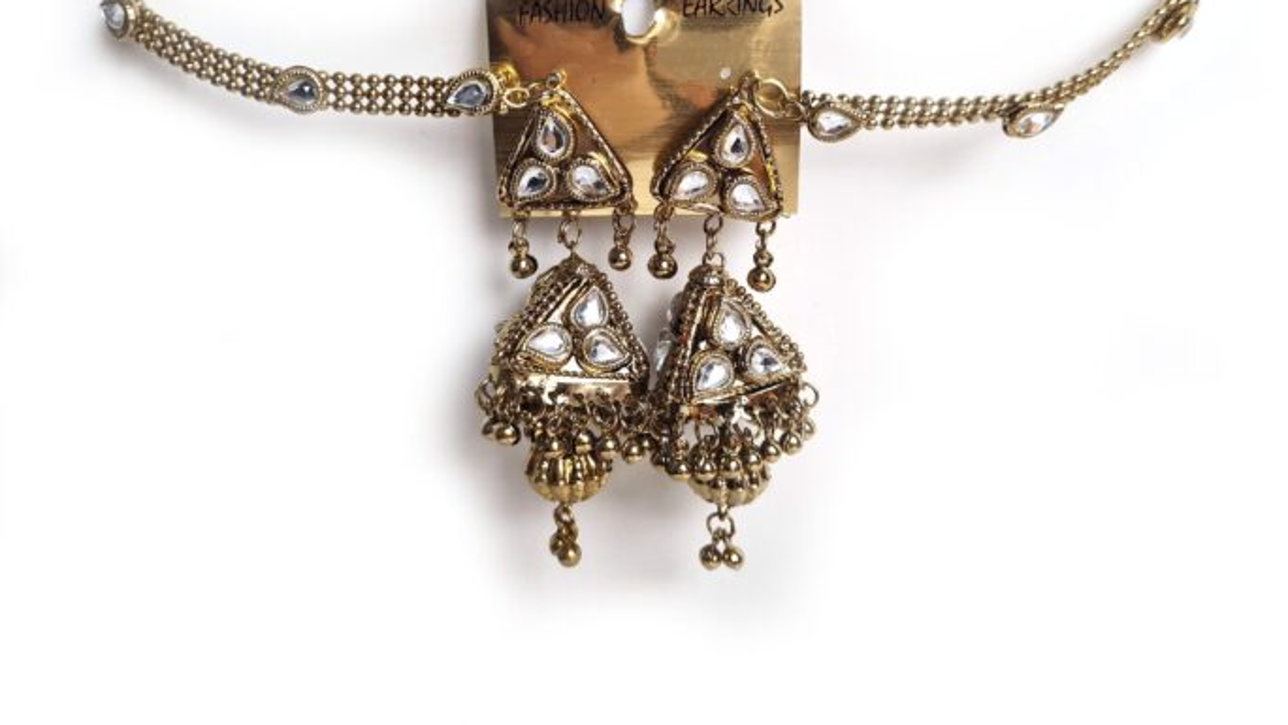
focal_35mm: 29
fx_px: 991
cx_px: 653
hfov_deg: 66.1
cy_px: 234
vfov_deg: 39.7
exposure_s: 1/134
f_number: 1.8
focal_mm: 5.4
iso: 50
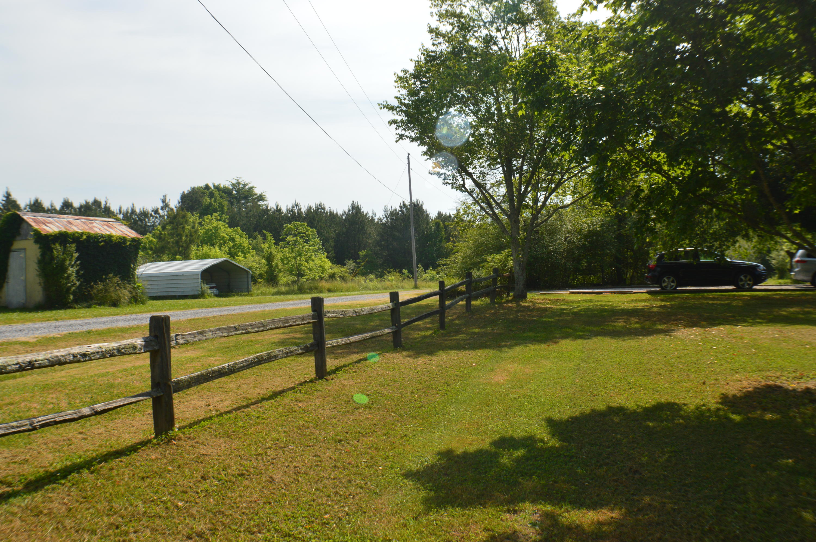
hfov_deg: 49.6
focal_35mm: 39
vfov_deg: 34.1
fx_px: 883
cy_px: 271
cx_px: 408
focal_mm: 26
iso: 320
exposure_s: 1/500
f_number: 11
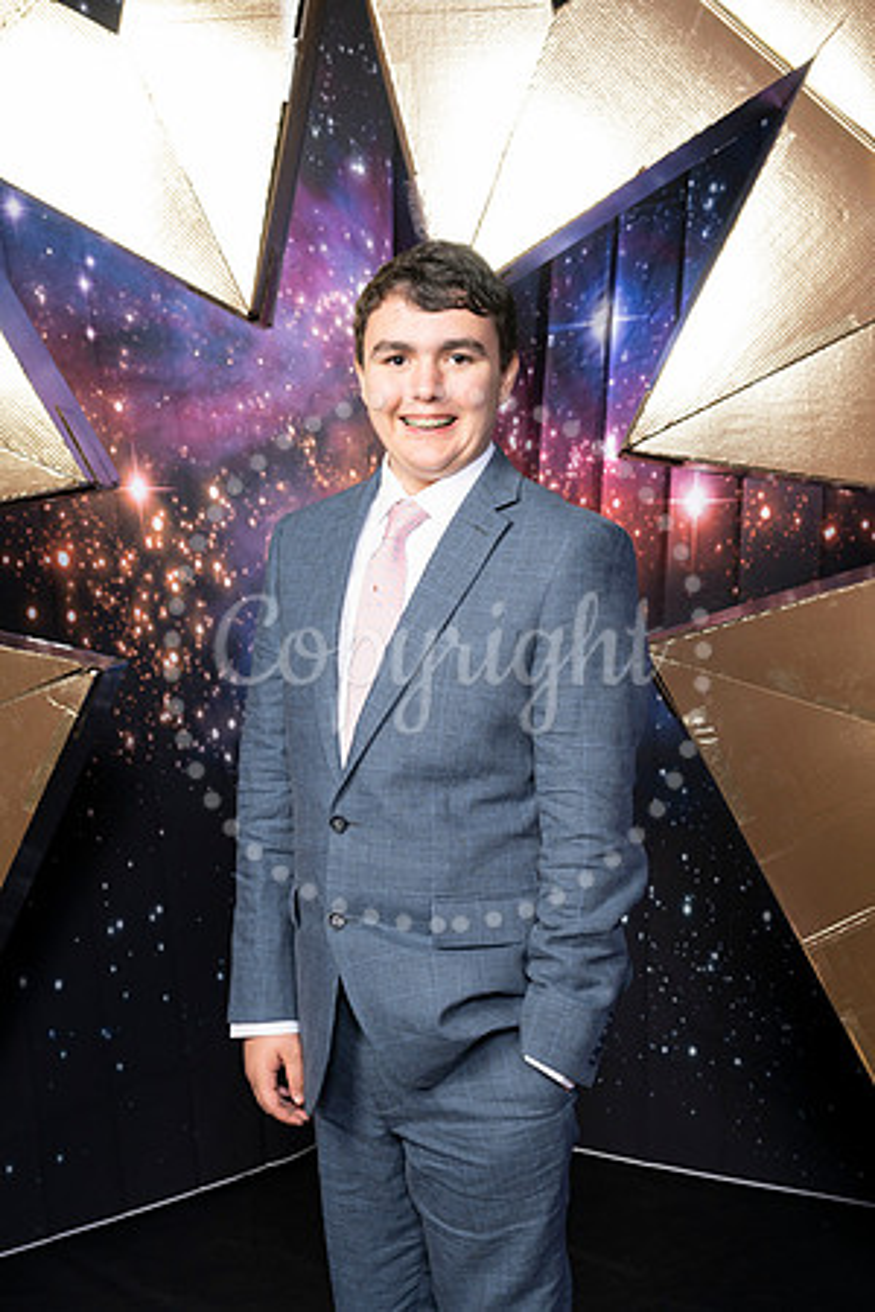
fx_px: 1677
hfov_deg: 29.2
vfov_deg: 42.7
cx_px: 438
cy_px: 656
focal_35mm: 46
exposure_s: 1/160
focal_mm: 46
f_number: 9
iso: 320
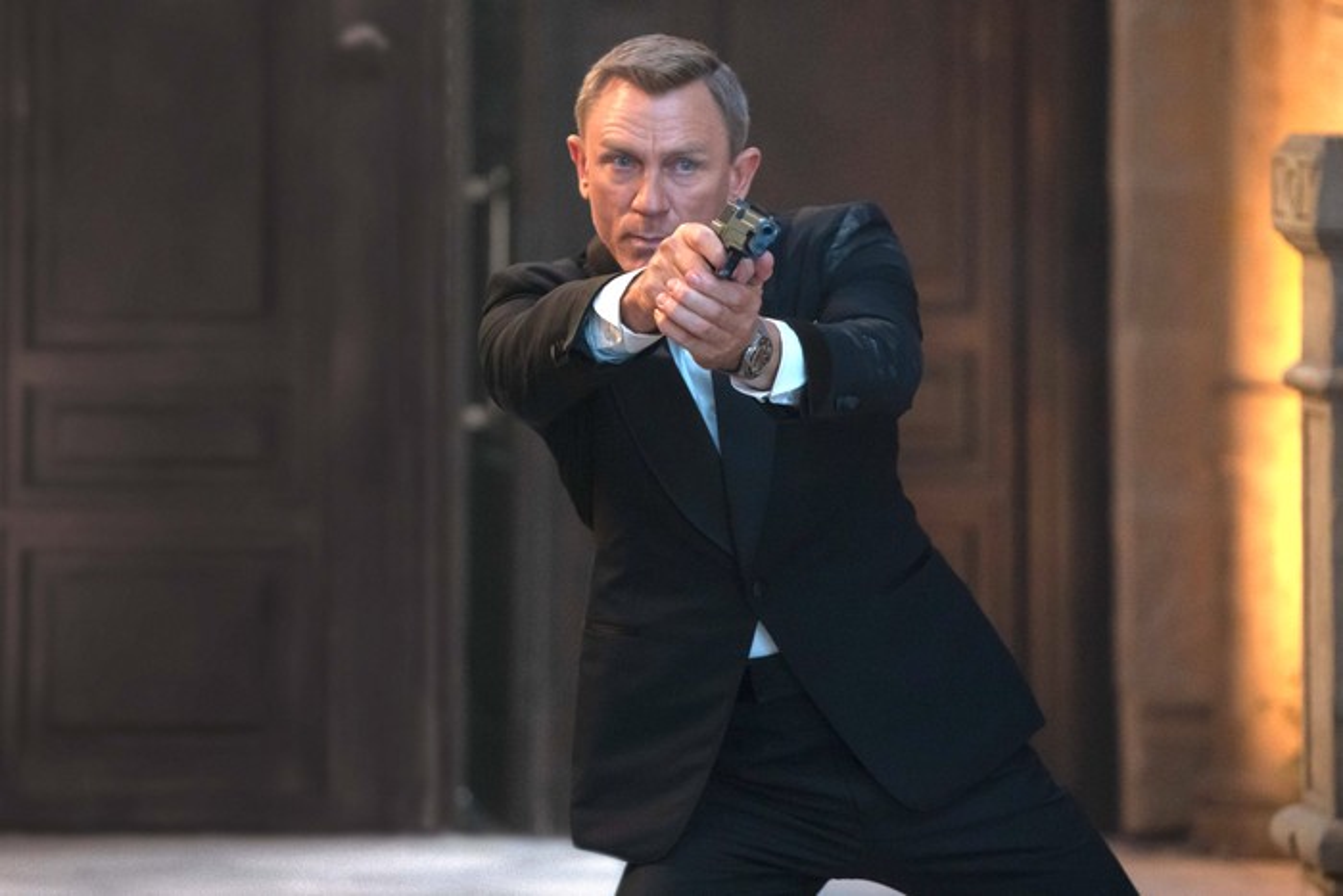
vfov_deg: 8.9
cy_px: 448
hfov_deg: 13.2
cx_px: 672
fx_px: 5783
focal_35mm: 155
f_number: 3.5
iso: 5000
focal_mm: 155
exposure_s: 1/250
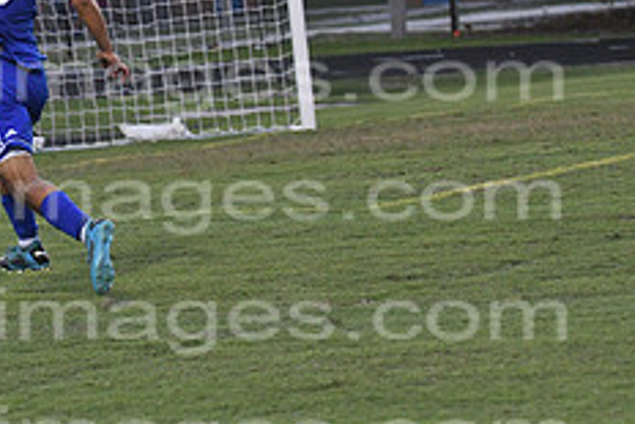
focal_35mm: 307
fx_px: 5418
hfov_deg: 6.7
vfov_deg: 4.5
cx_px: -52
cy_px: 141
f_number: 3.2
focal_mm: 82
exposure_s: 1/800
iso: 1600
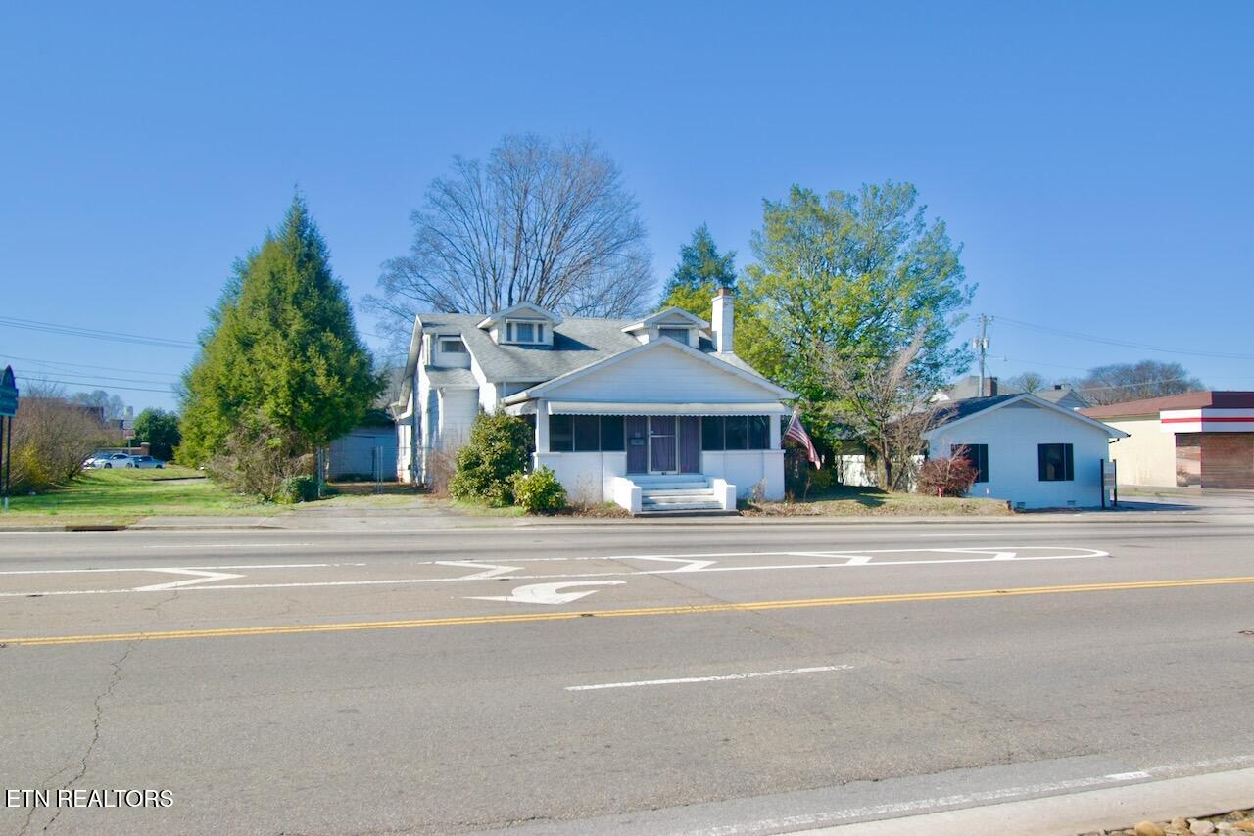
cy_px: 418
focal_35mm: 30
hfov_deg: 61.9
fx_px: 1045
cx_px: 627
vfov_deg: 43.6
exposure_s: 1/400
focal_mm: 20
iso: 200
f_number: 10
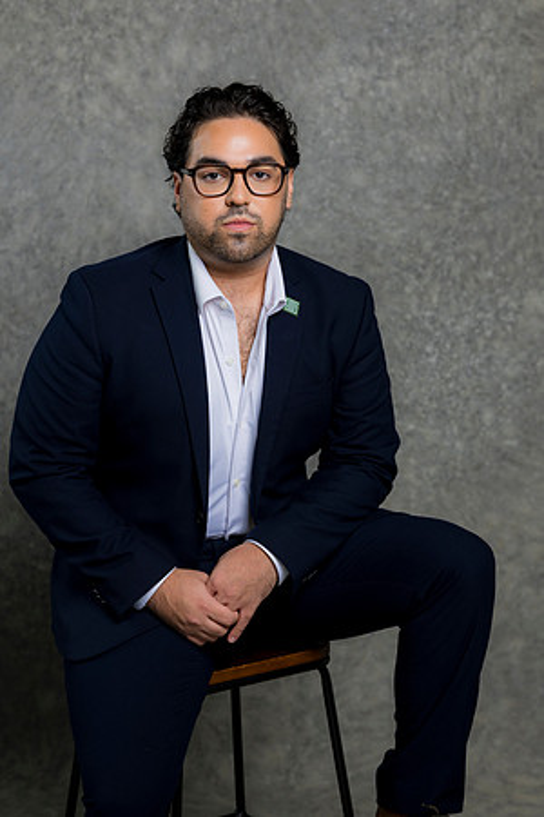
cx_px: 272
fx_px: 1927
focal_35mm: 85
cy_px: 408
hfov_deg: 16.1
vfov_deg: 23.9
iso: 125
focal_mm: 85
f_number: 5
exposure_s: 1/200
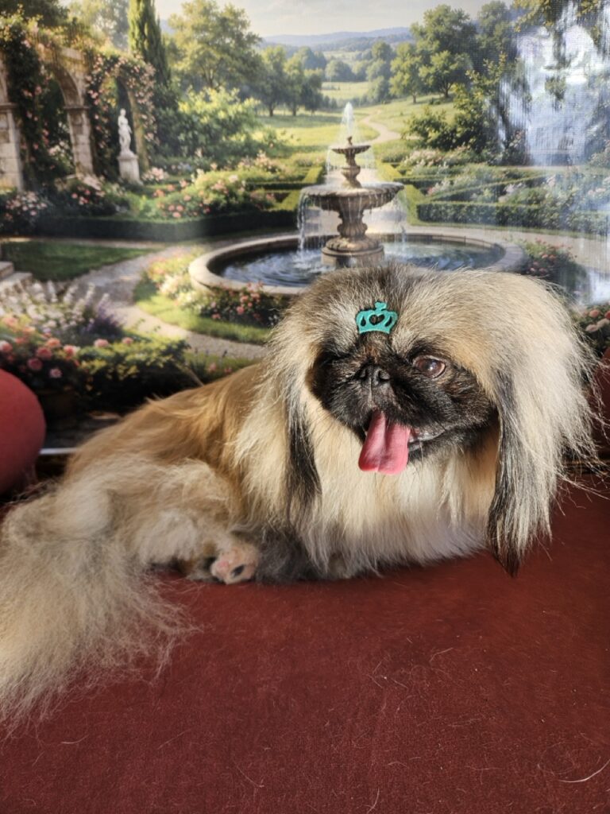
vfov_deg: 73.9
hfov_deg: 58.9
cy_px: 407
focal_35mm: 23
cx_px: 305
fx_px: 540
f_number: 1.8
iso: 32
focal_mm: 5.4
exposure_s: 1/120
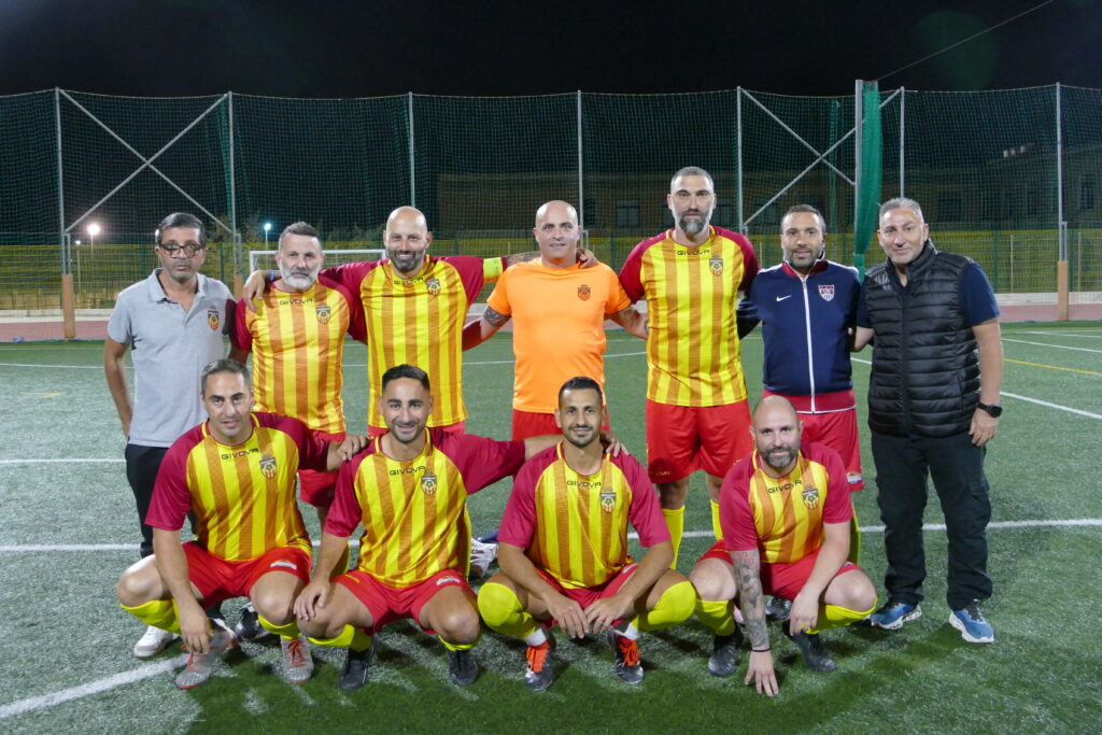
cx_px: 551
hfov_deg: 50.7
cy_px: 368
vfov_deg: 35.1
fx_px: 1163
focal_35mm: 38
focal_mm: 13.97
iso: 1600
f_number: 3.1
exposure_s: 1/50
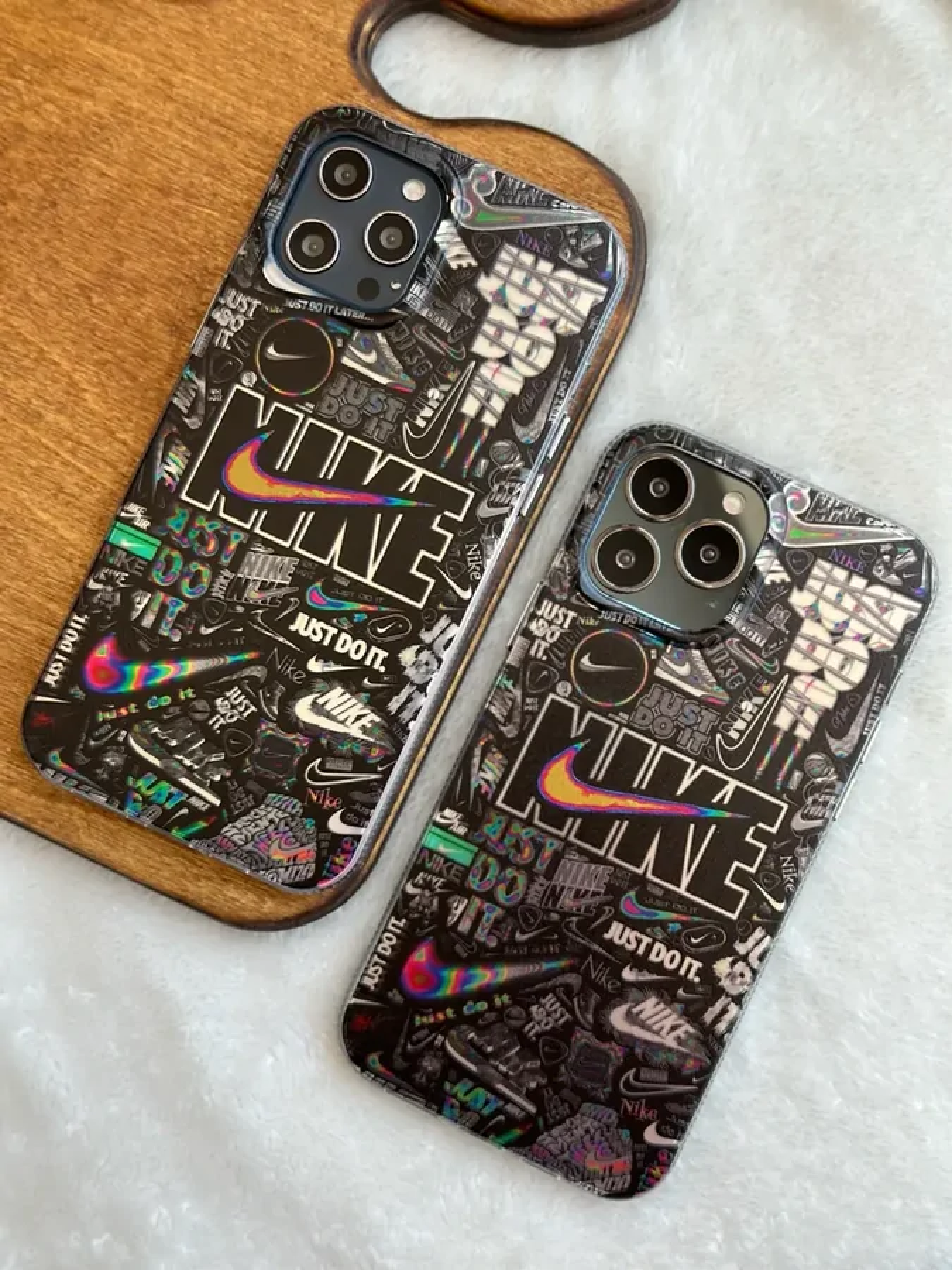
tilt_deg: -85.2
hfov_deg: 30.3
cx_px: 476
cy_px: 635
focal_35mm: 48
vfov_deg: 39.7
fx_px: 1760
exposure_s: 1/734
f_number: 1.78
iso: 80
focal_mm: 6.86
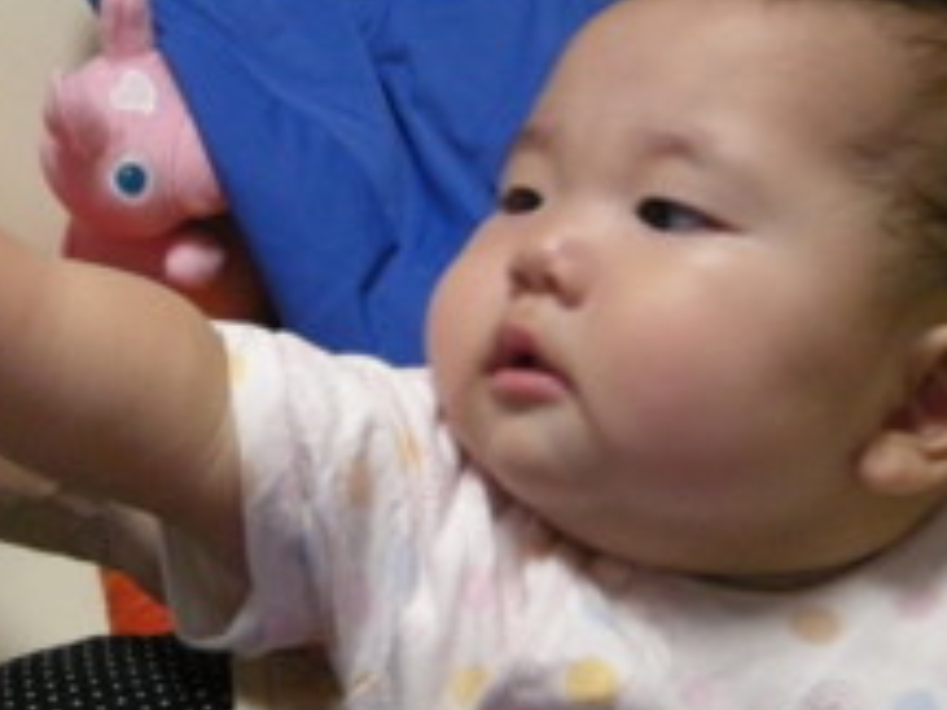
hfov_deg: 26.3
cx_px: 219
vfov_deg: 19.9
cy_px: 114
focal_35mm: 73
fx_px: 1997
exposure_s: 1/14.2
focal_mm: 5.7
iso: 400
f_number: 2.8
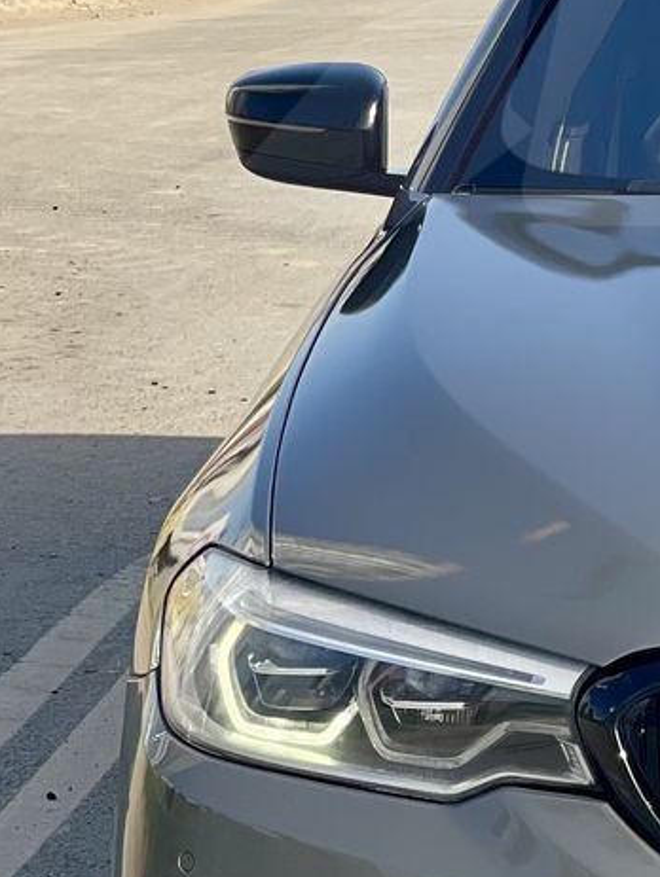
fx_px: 5610
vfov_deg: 8.9
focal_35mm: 221
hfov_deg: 6.6
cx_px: 1102
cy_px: 21
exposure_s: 1/1220
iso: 32
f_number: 2.2
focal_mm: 7.5
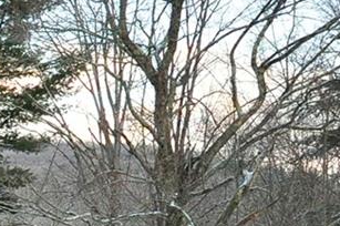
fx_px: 943
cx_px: -207
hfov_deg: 17.7
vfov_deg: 13.1
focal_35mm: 100
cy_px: 305
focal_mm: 20
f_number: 7.1
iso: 800
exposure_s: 1/320
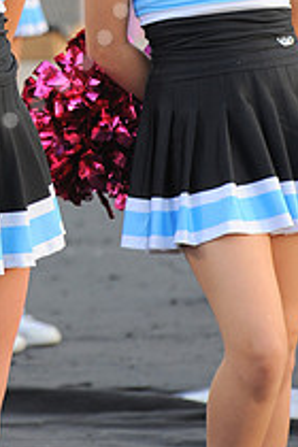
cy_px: -106
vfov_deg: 3.7
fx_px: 6866
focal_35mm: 553
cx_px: -102
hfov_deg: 2.5
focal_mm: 200
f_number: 6.3
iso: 800
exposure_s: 1/100
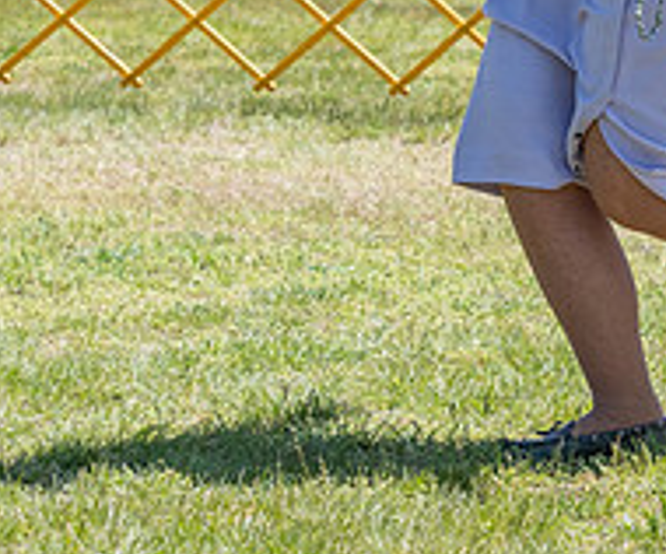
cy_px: 48
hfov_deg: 6.7
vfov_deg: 5.6
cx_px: 905
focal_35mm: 282
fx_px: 5645
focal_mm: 83
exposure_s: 1/2500
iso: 800
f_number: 6.3
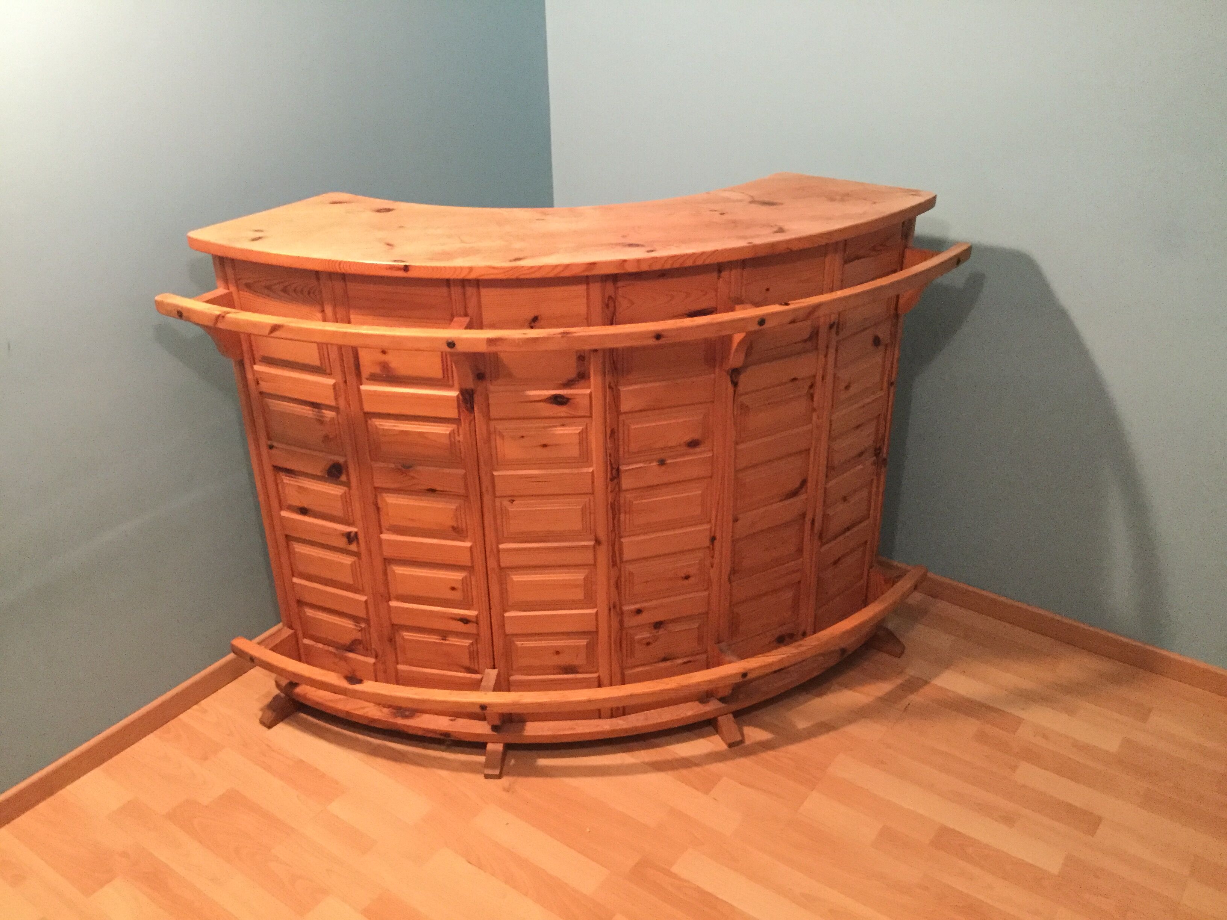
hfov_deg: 58.4
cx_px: 614
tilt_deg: -28.3
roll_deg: +0.0
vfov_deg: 45.4
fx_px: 1099
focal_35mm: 31
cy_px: 460
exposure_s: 1/17
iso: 320
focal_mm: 3.3
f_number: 2.4
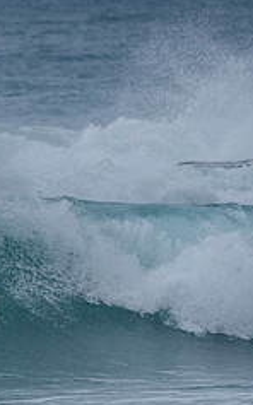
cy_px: 285
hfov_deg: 0.9
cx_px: -183
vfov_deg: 1.4
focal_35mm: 1529
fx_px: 16878
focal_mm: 500
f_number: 5.6
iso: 500
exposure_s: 1/2000
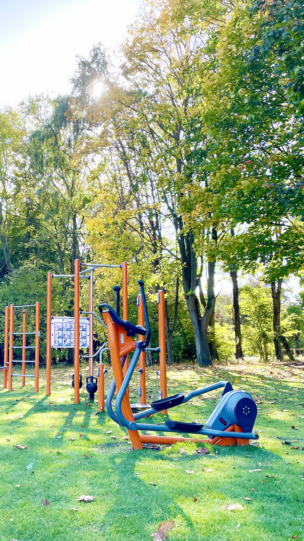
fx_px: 545
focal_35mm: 38
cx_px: 57
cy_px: 270
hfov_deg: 30.4
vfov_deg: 52.8
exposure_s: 1/861
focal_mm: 4.2
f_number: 1.6
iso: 32
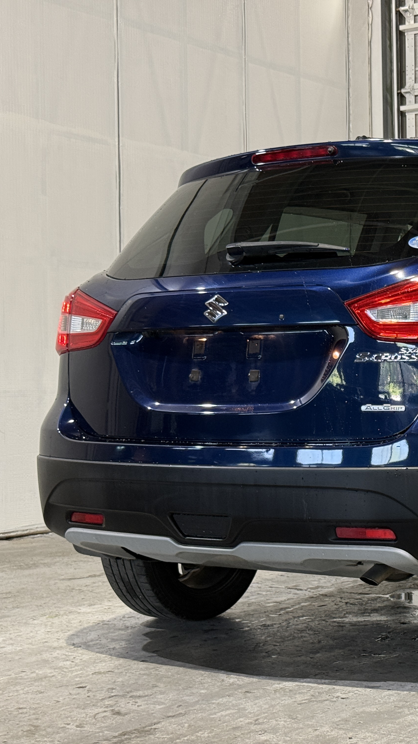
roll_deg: +0.0
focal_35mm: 70
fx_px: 1379
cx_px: 448
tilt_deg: -0.2
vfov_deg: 30.2
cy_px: 372
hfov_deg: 16.7
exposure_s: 1/60
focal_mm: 6.76
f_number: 1.78
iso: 160
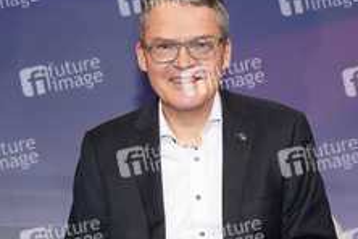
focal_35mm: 65
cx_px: 180
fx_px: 646
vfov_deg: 20.6
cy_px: 199
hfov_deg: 31.0
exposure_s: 1/125
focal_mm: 32
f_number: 5
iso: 2000
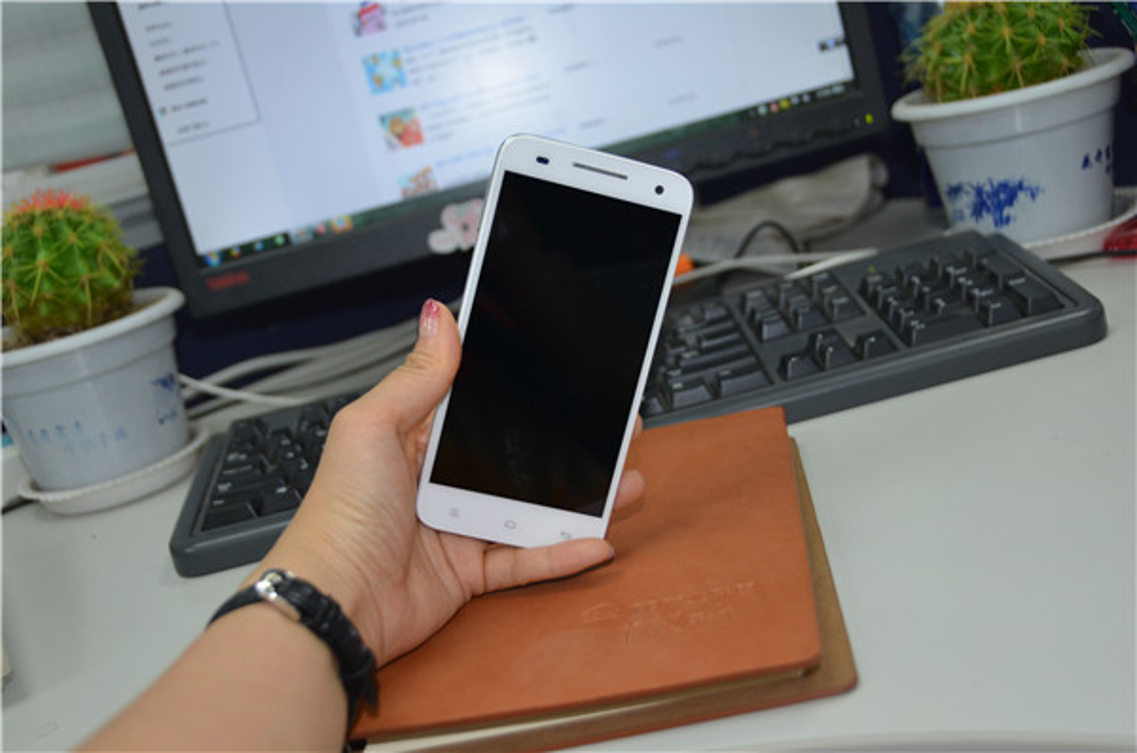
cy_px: 376
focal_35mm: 46
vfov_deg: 28.8
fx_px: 1465
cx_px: 568
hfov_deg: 42.4
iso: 400
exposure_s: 1/80
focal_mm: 31
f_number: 4
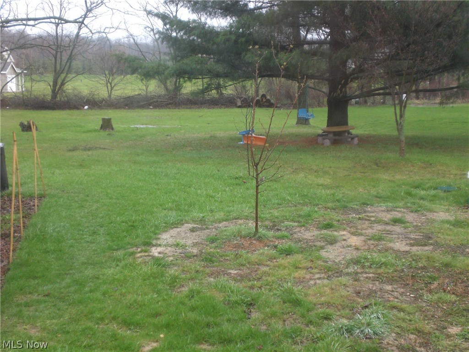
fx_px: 691
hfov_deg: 37.5
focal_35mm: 51
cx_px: 234
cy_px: 176
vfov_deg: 28.6
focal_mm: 8.44
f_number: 3.6
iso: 200
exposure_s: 1/60
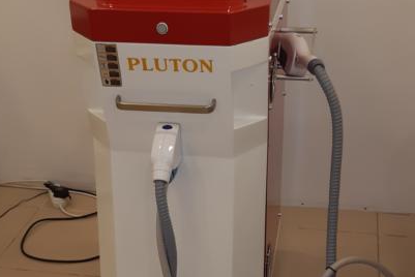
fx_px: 715
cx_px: 194
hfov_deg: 32.3
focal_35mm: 62
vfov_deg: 21.7
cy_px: 209
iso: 80
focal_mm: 3.92
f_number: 1.7
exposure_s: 1/50
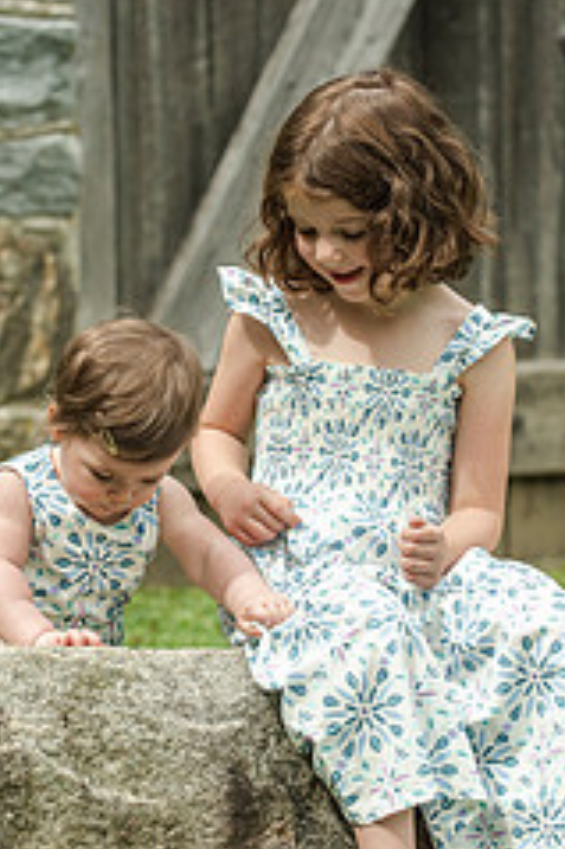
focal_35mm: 192
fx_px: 4526
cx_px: 192
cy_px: 323
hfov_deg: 7.1
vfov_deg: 10.7
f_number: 4
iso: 640
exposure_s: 1/4000
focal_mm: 102
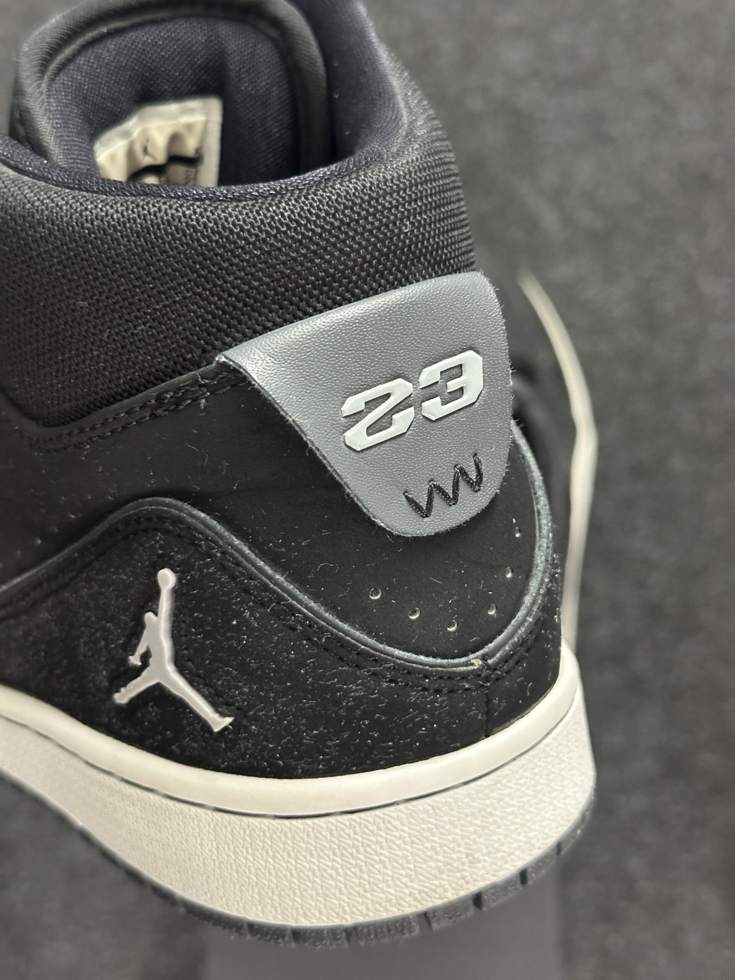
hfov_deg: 30.3
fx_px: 1359
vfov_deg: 39.7
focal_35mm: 48
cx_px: 368
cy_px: 490
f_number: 1.78
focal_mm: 6.86
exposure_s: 1/33
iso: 500
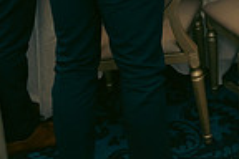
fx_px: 644
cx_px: 282
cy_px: -143
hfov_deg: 19.8
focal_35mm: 97
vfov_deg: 12.6
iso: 1250
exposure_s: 1/250
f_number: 3.5
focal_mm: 24
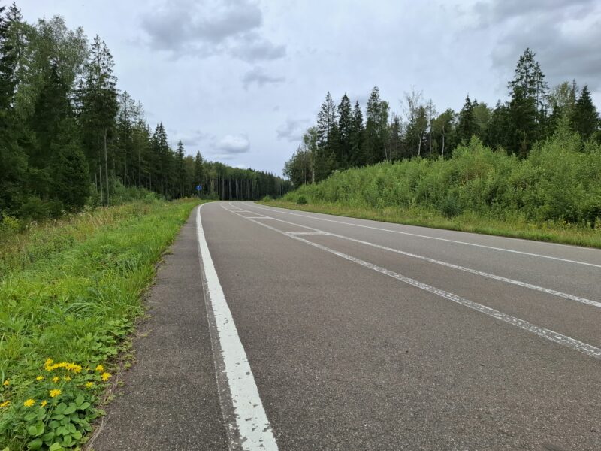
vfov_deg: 58.9
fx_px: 399
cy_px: 226
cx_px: 300
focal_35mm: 23
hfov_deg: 73.9
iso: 50
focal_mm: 5.54
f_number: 1.8
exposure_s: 1/1667
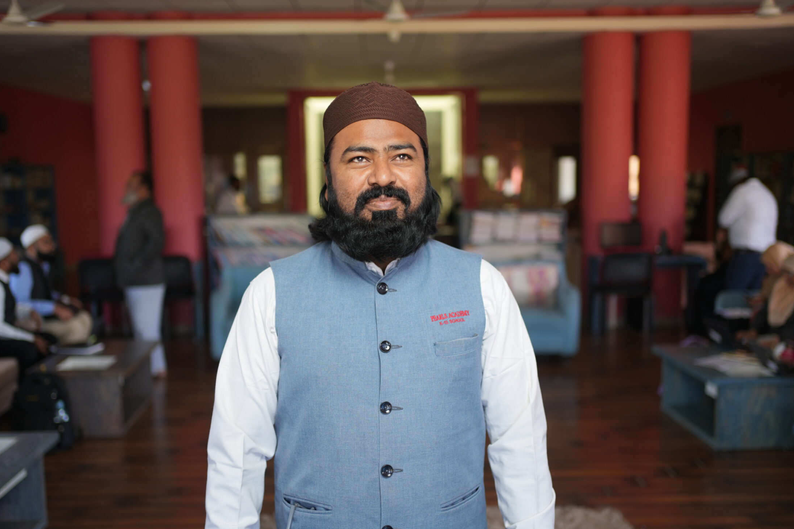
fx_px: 904
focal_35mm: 41
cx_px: 392
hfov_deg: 47.4
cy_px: 294
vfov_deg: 32.6
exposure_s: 1/200
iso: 160
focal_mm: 35
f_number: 1.8
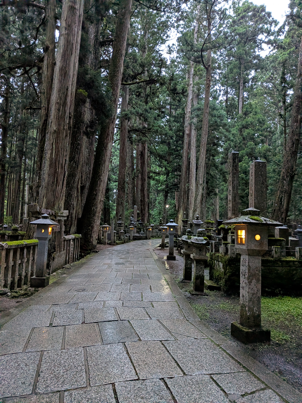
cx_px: 151
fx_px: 279
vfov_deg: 71.6
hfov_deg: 56.8
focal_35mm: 24
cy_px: 202
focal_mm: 4.53
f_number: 1.7
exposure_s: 1/120
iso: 1162
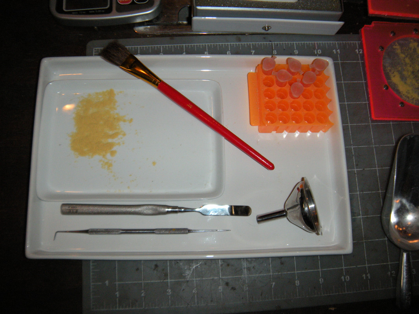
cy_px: 157
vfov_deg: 40.7
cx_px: 210
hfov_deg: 52.6
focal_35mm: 35
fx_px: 424
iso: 200
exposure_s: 1/60
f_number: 3.8
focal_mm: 5.9
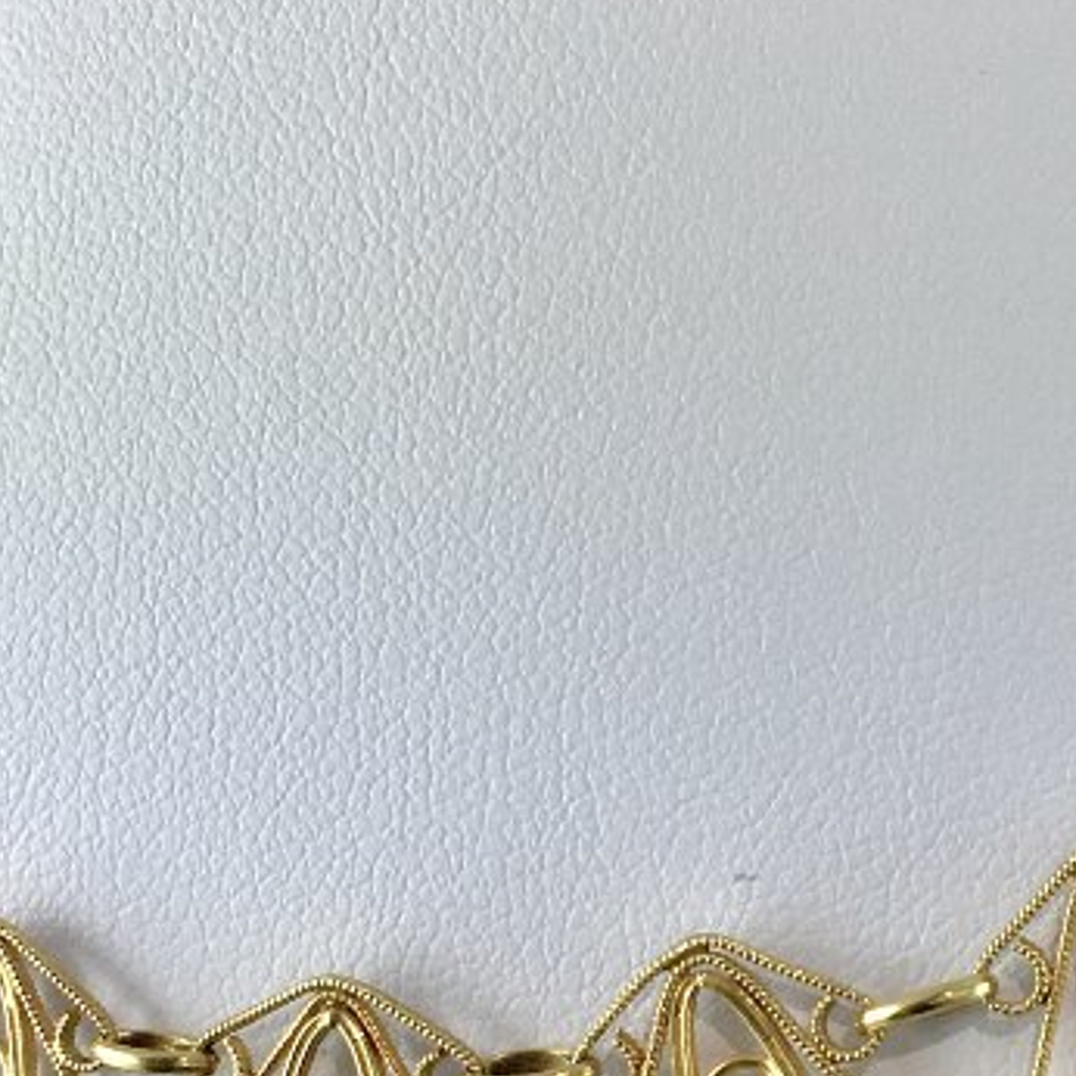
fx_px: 3130
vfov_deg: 19.5
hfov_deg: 19.4
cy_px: 606
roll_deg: -1.4
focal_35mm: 89
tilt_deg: -16.7
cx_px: 781
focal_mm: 4.15
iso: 25
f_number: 2.2
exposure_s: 1/309
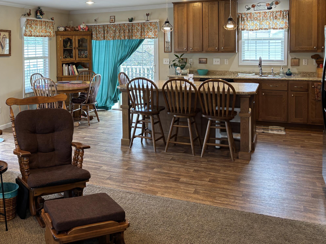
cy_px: 67
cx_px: 89
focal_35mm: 39
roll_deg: +0.6
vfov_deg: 36.1
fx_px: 367
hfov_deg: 46.4
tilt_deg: -2.8
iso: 125
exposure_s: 1/60
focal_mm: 5.96
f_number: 1.6
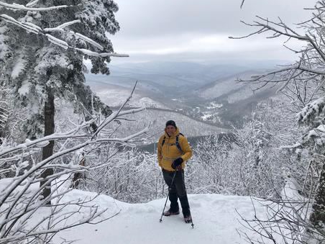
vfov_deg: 45.4
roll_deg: +0.9
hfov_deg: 58.3
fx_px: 291
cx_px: 160
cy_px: 128
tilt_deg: -11.1
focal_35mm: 31
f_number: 1.8
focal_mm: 3.99
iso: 20
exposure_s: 1/552
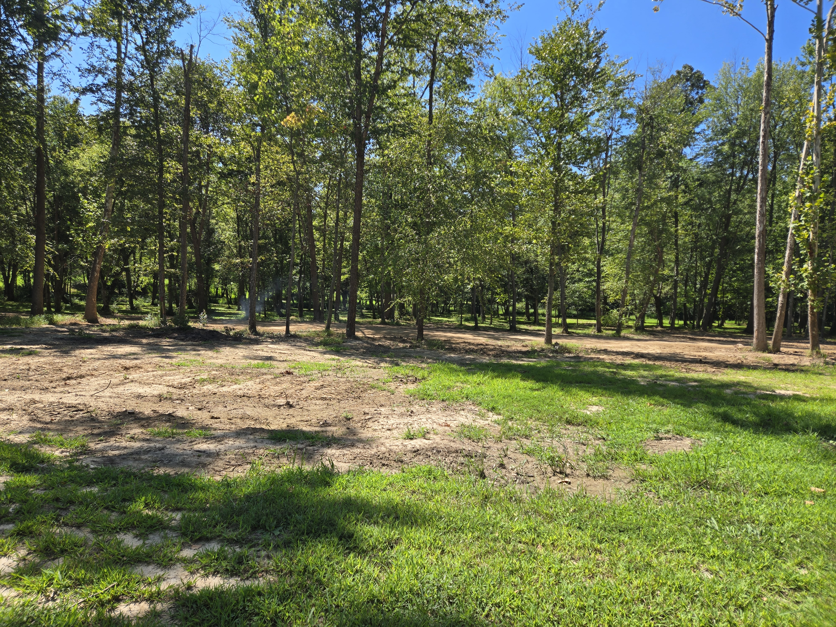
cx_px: 418
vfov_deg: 58.9
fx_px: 555
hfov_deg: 73.9
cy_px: 314
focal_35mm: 23
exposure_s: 1/1129
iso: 25
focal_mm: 5.4
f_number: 1.8
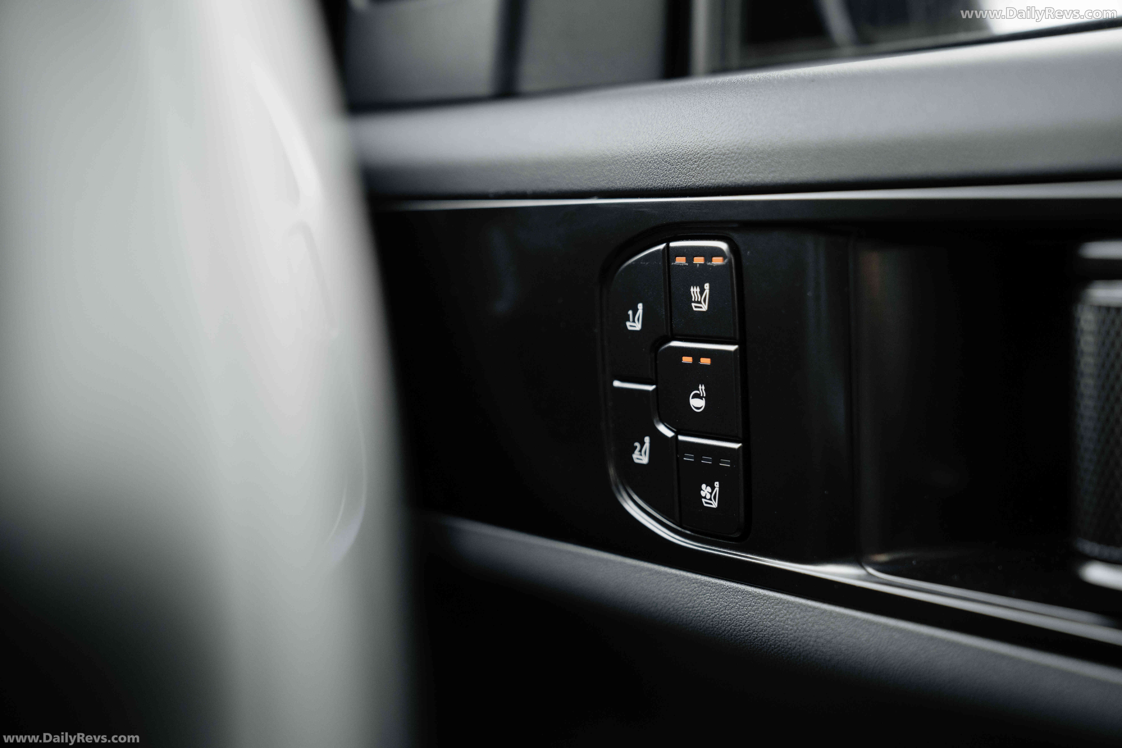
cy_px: 374
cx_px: 561
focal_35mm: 52
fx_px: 1621
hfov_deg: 38.2
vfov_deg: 26.0
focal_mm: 52
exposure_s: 1/250
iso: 800
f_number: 3.5
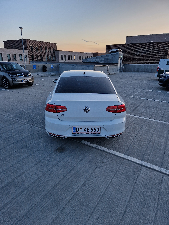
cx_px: 84
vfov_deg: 73.9
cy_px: 112
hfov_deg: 58.9
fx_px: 150
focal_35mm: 23
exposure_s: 1/100
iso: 200
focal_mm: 5.4
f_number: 1.8
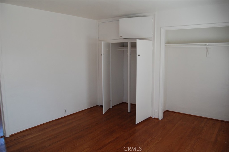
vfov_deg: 47.8
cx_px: 114
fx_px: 171
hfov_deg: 67.5
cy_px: 76
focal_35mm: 27
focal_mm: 18
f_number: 5
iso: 400
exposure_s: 1/100
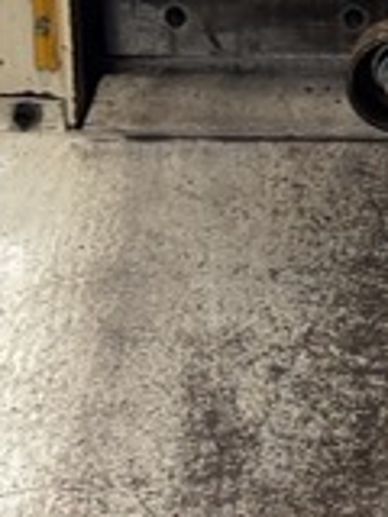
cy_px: 129
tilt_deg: -12.5
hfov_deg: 7.5
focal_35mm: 192
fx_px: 2869
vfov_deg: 10.3
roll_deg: +0.2
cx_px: 740
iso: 200
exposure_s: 1/159
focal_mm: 6.76
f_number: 1.78
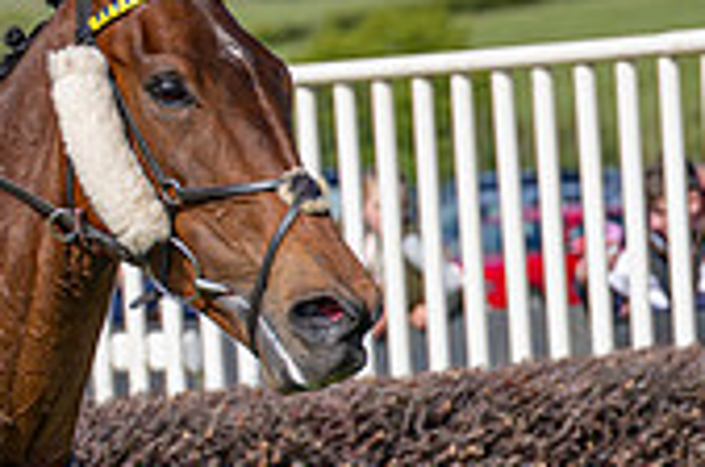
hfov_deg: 6.8
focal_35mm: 300
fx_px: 5864
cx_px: -108
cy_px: 402
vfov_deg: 4.6
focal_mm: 70
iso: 100
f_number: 2.8
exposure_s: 1/2000
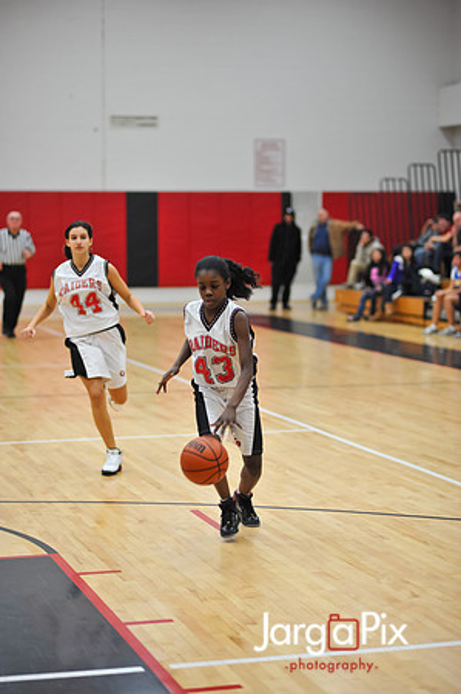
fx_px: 1636
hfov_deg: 16.0
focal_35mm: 85
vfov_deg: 23.9
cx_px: 230
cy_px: 347
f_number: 2
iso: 1250
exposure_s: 1/500
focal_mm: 85
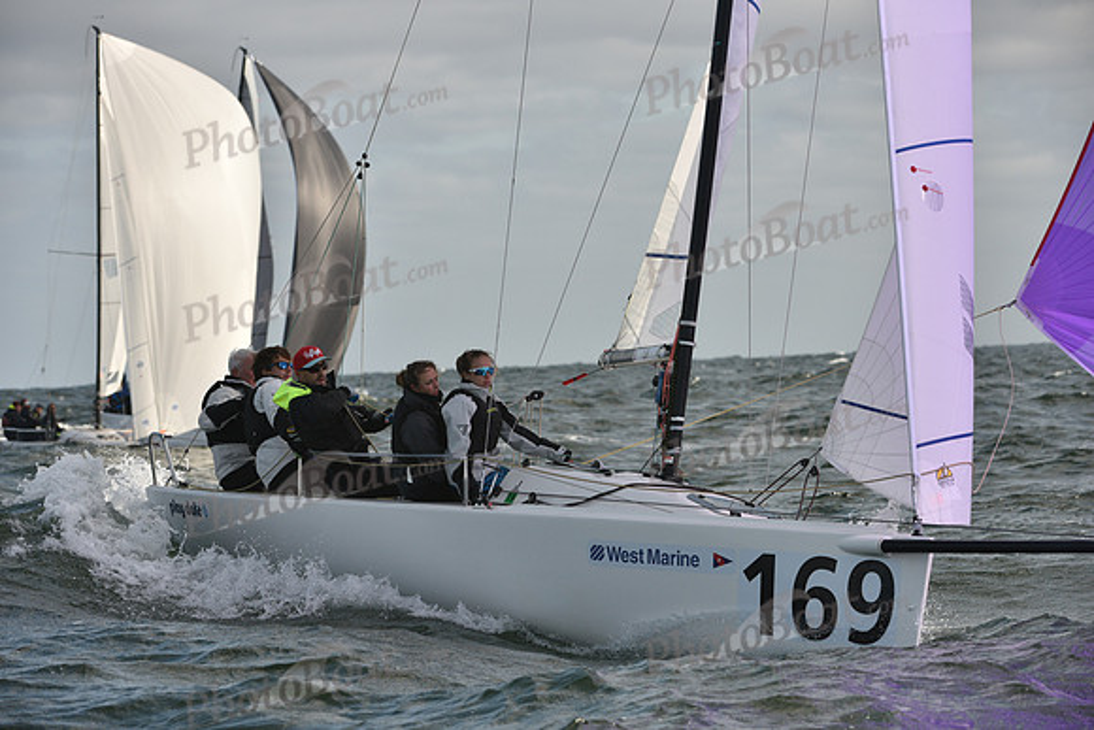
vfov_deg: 6.9
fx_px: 6079
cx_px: 547
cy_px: 365
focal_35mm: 200
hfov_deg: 10.3
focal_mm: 200
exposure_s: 1/1250
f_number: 7.1
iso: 320
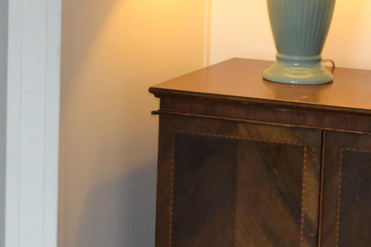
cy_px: 93
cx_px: 262
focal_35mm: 159
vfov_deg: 8.7
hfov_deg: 12.9
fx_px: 1633
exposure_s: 1/60
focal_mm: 35
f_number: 5
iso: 1600
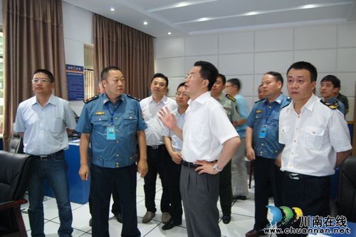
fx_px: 267
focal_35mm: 27
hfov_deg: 67.4
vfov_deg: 47.8
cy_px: 118
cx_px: 178
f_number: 3.5
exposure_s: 1/15
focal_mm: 18
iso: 800
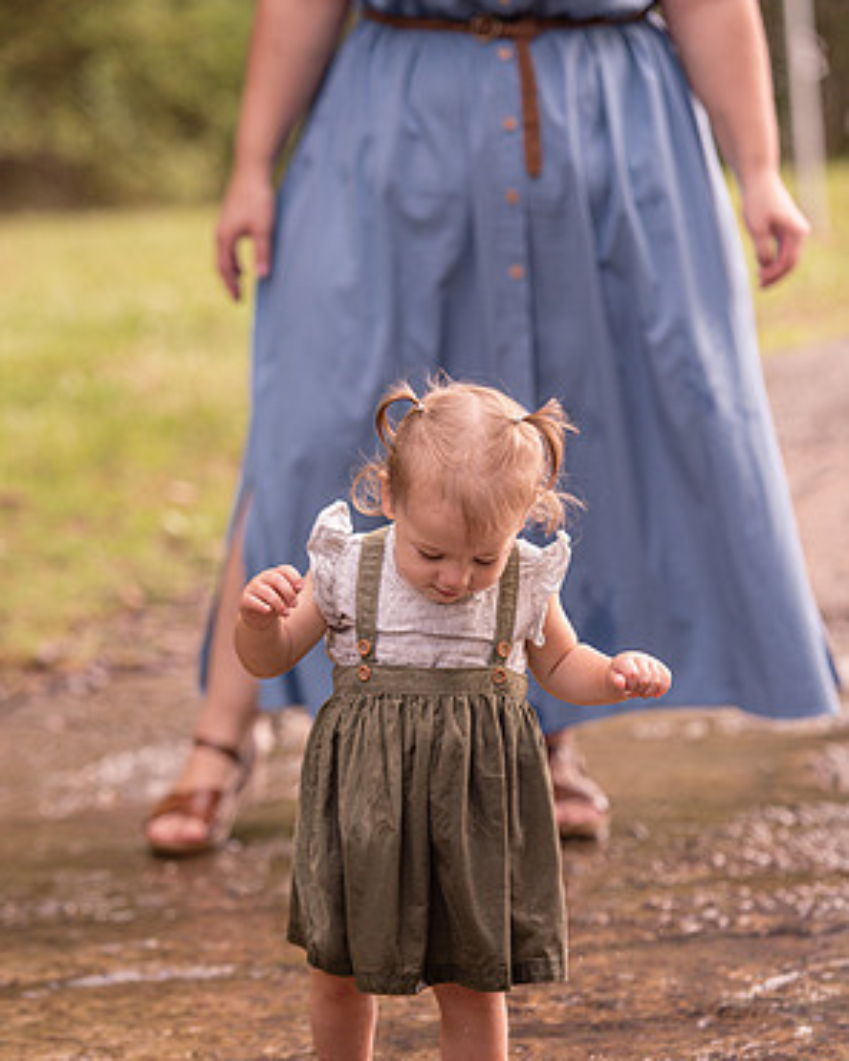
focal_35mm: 154
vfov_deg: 12.5
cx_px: 422
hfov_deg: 10.0
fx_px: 4837
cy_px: 588
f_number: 3.2
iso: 400
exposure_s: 1/1000
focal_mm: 135
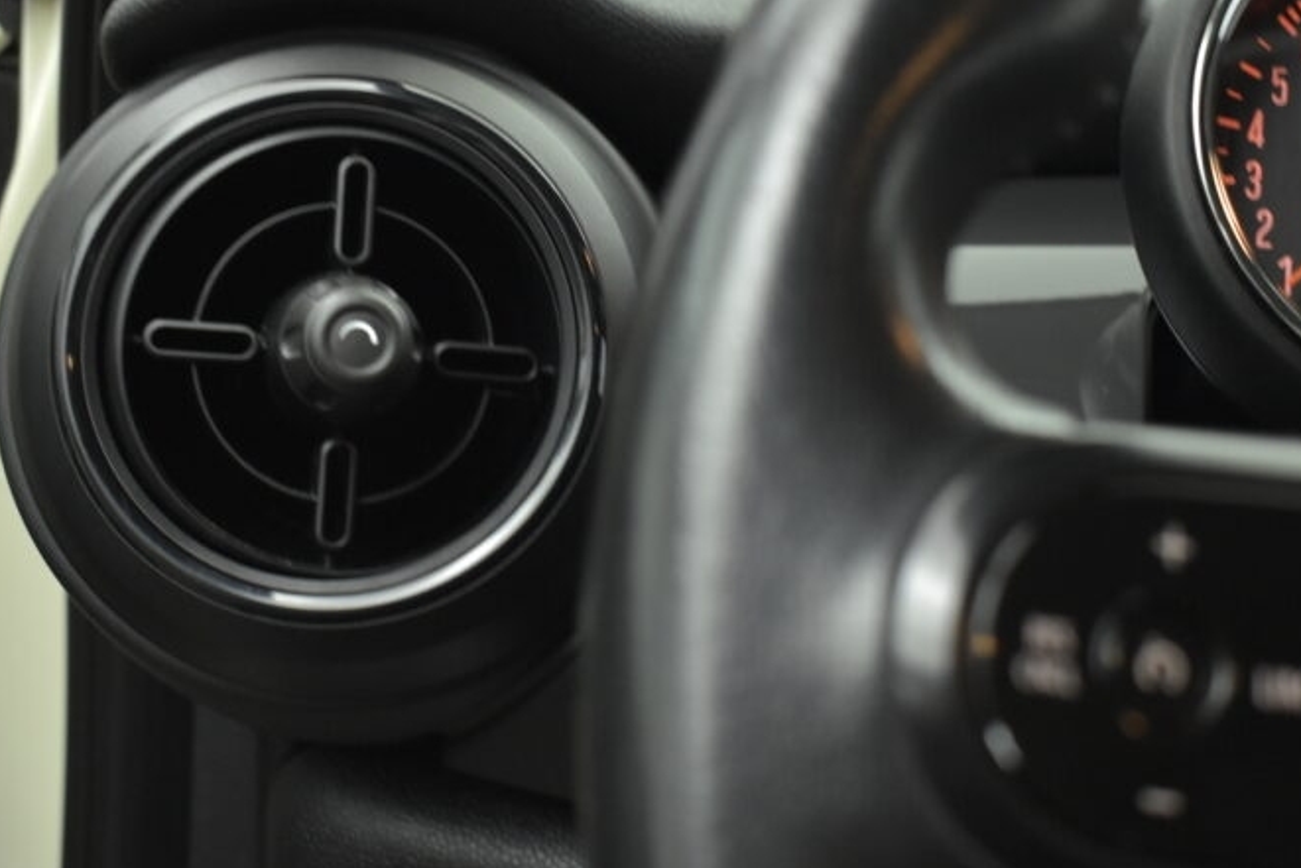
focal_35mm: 63
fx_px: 2269
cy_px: 433
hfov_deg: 32.0
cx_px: 638
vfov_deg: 21.7
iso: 1600
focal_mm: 27
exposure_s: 1/50
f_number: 4
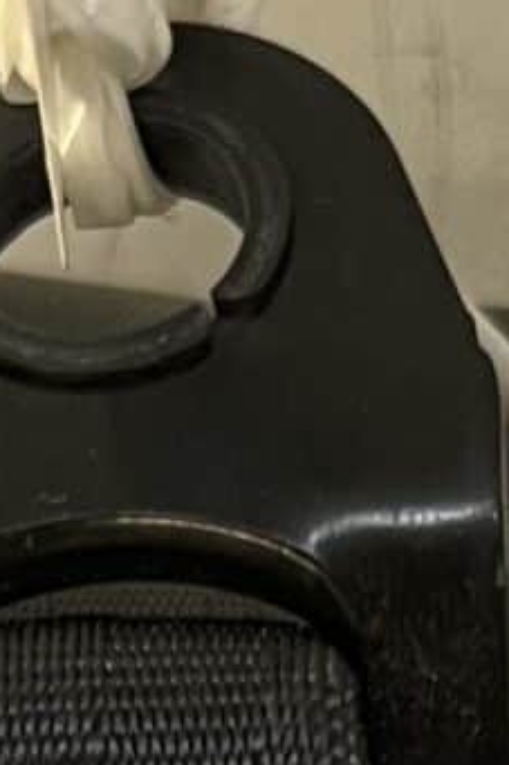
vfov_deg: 9.1
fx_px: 4309
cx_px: 422
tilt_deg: -72.8
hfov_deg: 6.7
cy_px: 1867
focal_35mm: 203
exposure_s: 1/50
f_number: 1.6
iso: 80
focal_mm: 5.1
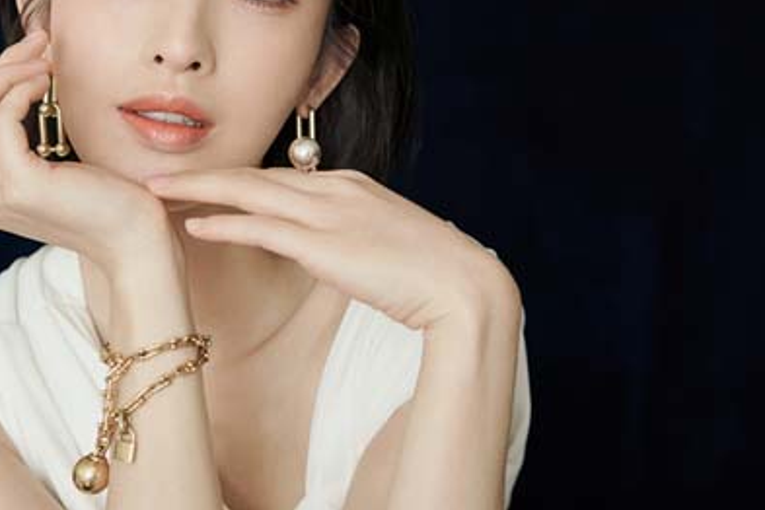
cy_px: 154
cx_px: 302
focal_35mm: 84
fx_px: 1785
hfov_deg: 24.1
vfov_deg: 16.2
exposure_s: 1/320
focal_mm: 55
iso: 320
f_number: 4
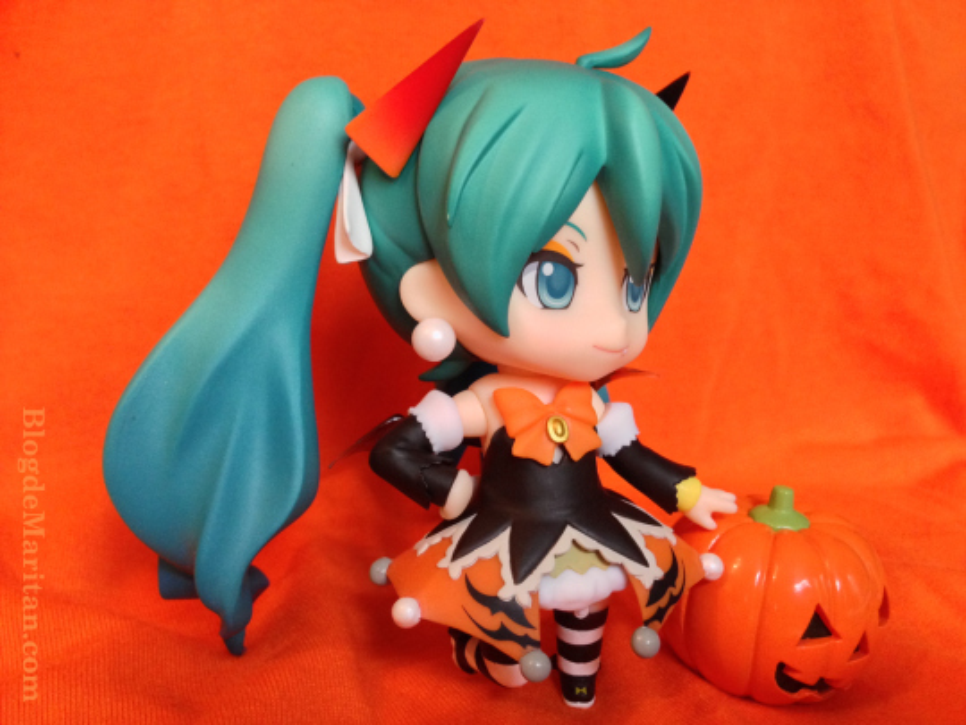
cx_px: 483
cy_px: 362
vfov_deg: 42.9
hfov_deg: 55.4
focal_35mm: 33
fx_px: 921
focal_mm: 4.12
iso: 320
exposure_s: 1/20
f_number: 2.4
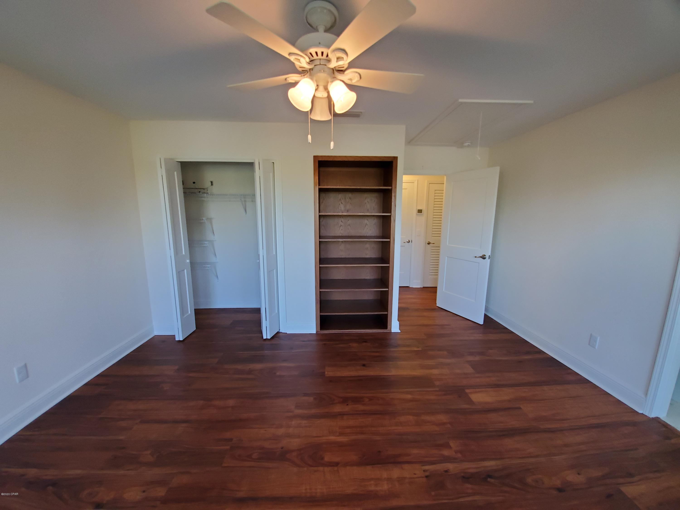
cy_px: 255
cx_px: 340
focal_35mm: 13
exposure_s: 1/59
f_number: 2.2
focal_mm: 1.8
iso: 200
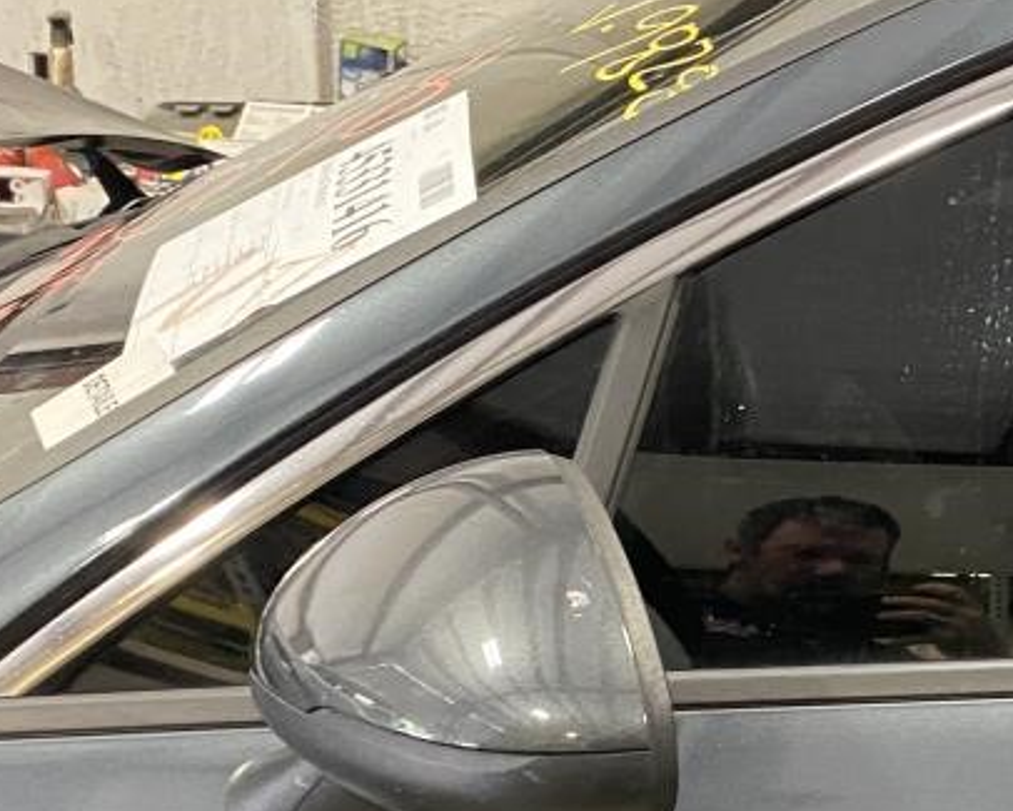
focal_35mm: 80
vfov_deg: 18.4
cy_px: 903
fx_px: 2399
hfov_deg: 22.7
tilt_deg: -24.4
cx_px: 1060
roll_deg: -3.9
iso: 500
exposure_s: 1/40
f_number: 1.8
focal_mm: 4.25
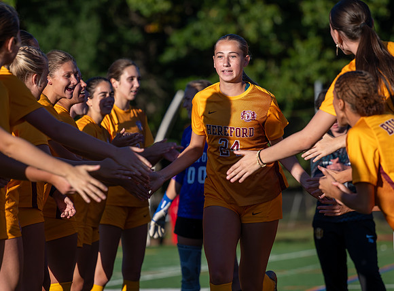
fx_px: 2308
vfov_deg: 7.2
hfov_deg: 9.8
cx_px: 197
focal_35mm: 204
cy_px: 133
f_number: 2.8
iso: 80
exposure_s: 1/2000
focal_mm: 125
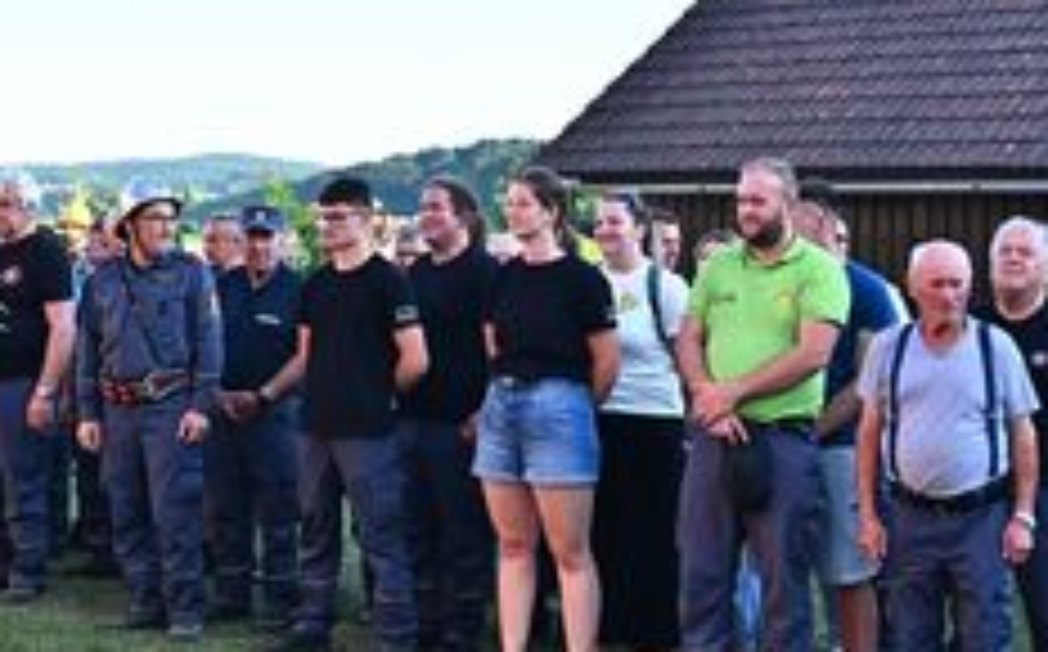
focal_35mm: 69
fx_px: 1968
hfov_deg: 29.4
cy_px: 256
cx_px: 279
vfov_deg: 18.8
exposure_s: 1/4000
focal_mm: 35
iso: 1600
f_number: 4
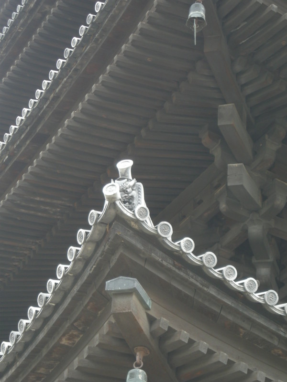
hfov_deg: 14.1
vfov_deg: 18.7
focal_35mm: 105
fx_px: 1161
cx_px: 144
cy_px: 191
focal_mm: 17.1
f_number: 4.7
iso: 70
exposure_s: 1/46.3
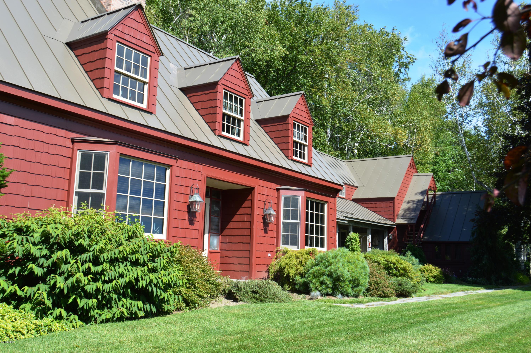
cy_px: 176
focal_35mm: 36
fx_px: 530
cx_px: 266
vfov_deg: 36.8
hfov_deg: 53.2
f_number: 7.1
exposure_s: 1/200
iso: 100
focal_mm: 24
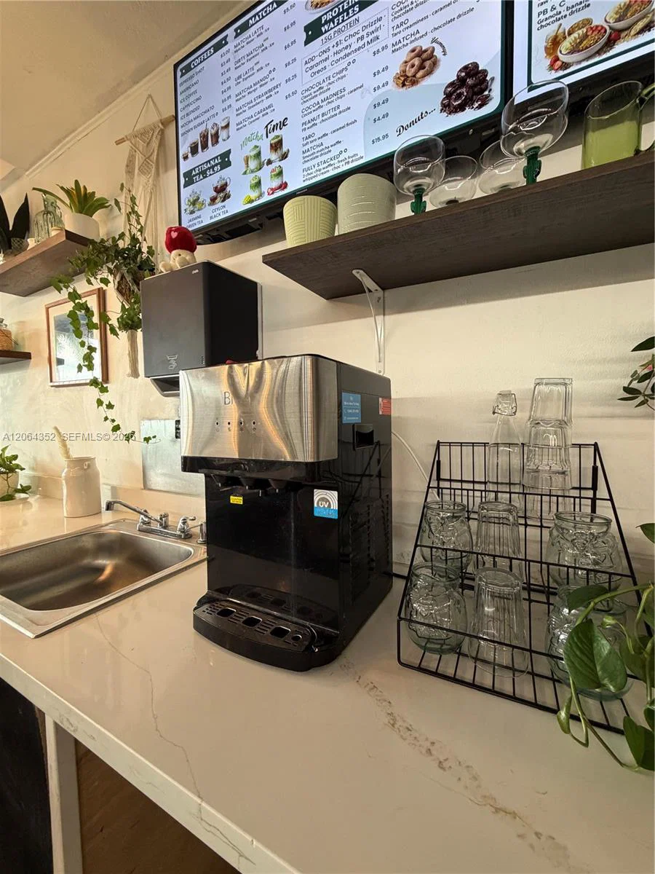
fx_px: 353
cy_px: 437
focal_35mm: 14
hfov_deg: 85.7
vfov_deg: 102.1
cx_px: 328
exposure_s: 1/120
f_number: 2.2
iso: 320
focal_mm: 2.22
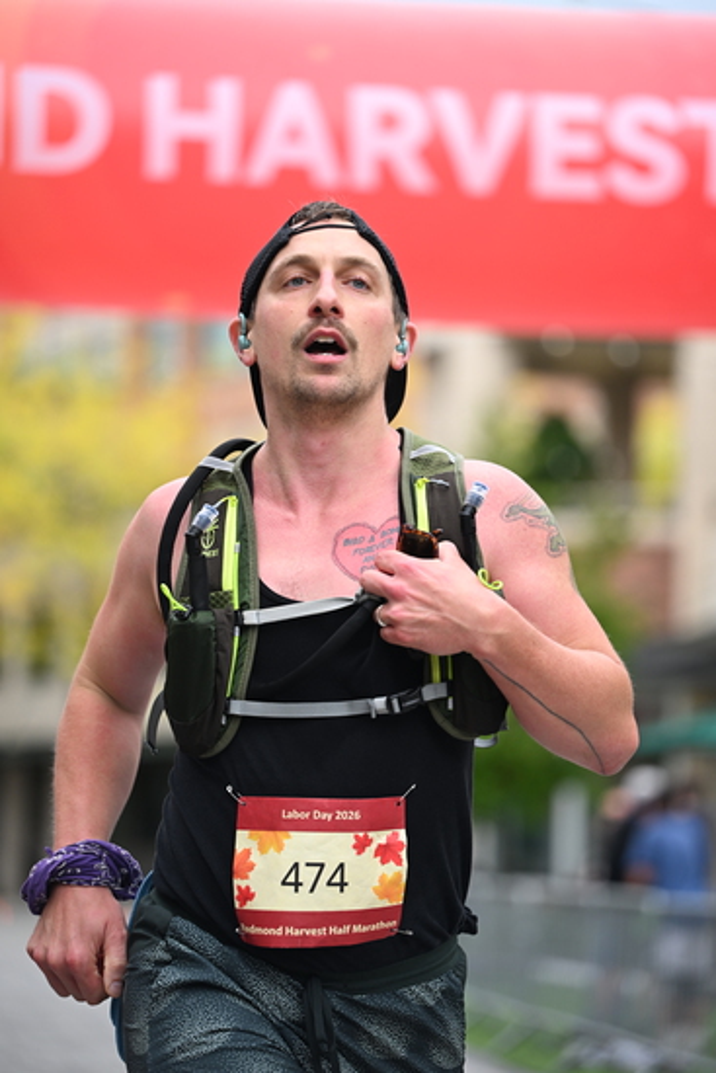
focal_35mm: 125
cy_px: 536
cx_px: 358
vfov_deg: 16.4
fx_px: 3727
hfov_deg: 11.0
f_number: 2.8
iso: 640
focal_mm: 125
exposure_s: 1/2000
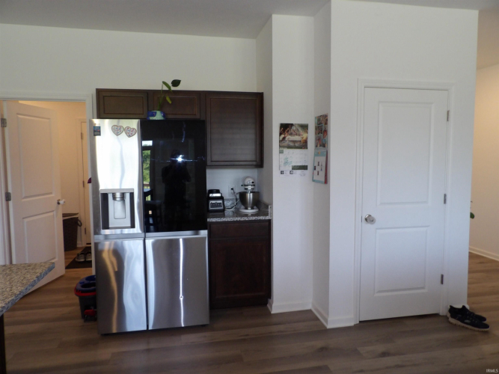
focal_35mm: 24
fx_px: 346
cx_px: 250
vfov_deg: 56.8
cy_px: 187
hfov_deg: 71.6
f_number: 2.8
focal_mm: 4.3
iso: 200
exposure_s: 1/33
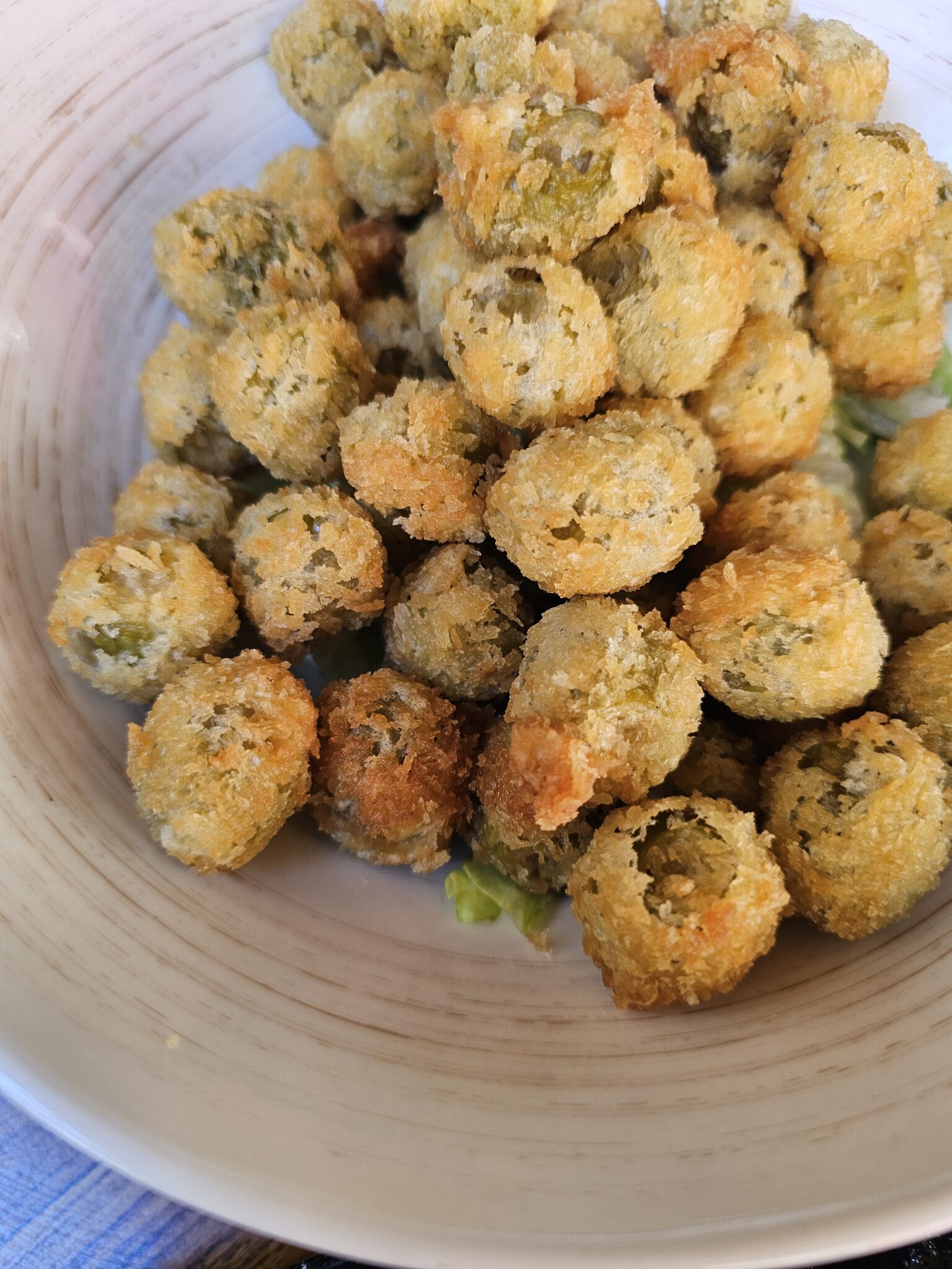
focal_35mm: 23
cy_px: 634
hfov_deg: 58.9
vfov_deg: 73.9
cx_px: 476
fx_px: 843
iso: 100
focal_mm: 6.3
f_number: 1.7
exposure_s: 1/180
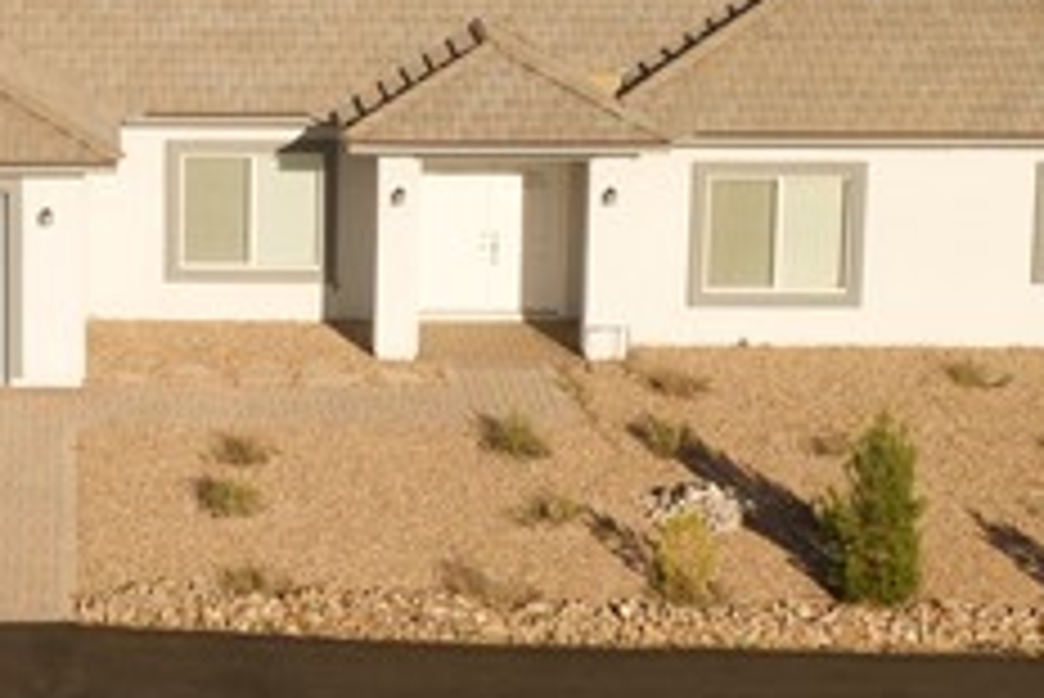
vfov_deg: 10.4
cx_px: 158
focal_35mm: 131
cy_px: 128
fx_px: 3801
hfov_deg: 15.5
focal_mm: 10.26
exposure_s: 1/100
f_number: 4
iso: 100
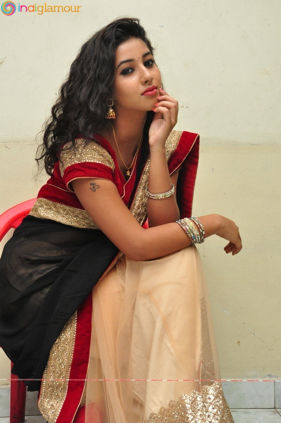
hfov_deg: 26.4
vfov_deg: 38.9
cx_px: 140
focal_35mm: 51
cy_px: 212
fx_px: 599
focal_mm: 34
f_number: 7.1
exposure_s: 1/125
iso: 1600
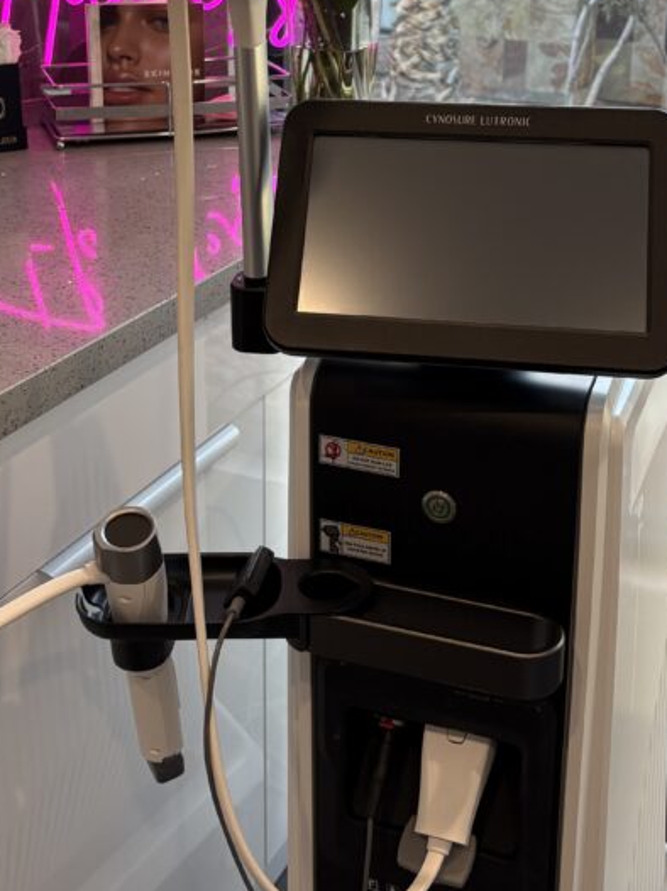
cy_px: 214
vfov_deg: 35.9
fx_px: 1337
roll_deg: -0.9
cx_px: 330
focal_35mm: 52
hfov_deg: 28.0
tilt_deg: -16.2
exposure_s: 1/120
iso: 80
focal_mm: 5.96
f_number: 1.6
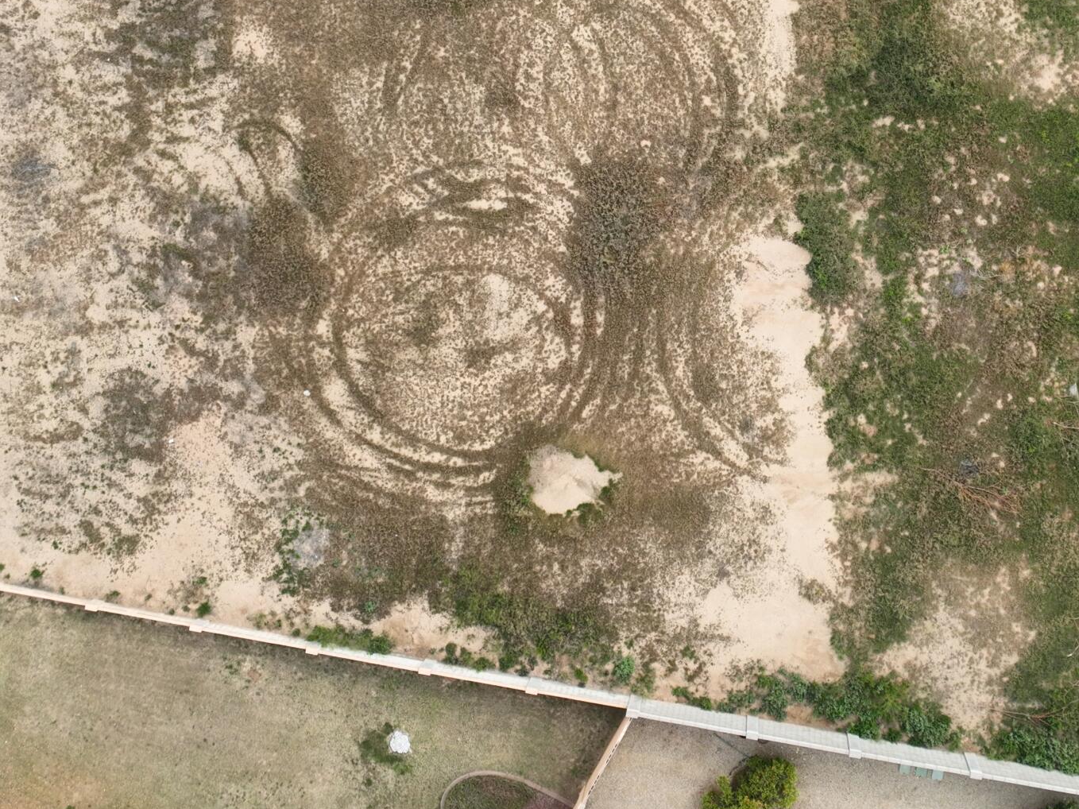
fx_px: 1652
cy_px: 146
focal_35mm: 53
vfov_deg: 26.9
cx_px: 746
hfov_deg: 35.7
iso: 110
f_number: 2.8
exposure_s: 1/800
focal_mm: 12.29
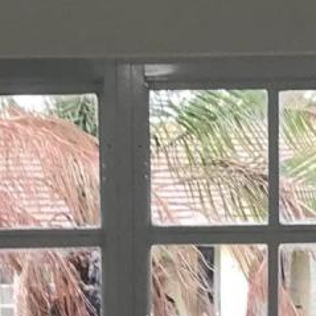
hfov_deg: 8.4
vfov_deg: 8.2
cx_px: 102
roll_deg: +1.0
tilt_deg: -5.8
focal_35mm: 207
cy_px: 516
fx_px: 2138
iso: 20
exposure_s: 1/60
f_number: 1.8
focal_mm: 3.99
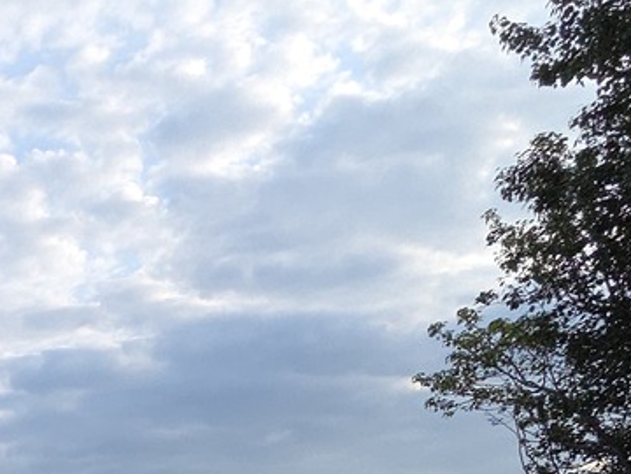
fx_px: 948
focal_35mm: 52
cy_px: 832
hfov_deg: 28.3
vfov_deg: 20.6
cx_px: -242
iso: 50
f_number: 2.2
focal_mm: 2.2
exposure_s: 1/917
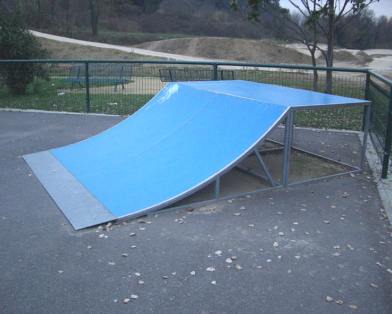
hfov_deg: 49.1
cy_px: 157
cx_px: 195
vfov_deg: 40.1
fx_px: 429
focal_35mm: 37
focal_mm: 5.8
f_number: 2.6
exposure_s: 1/60
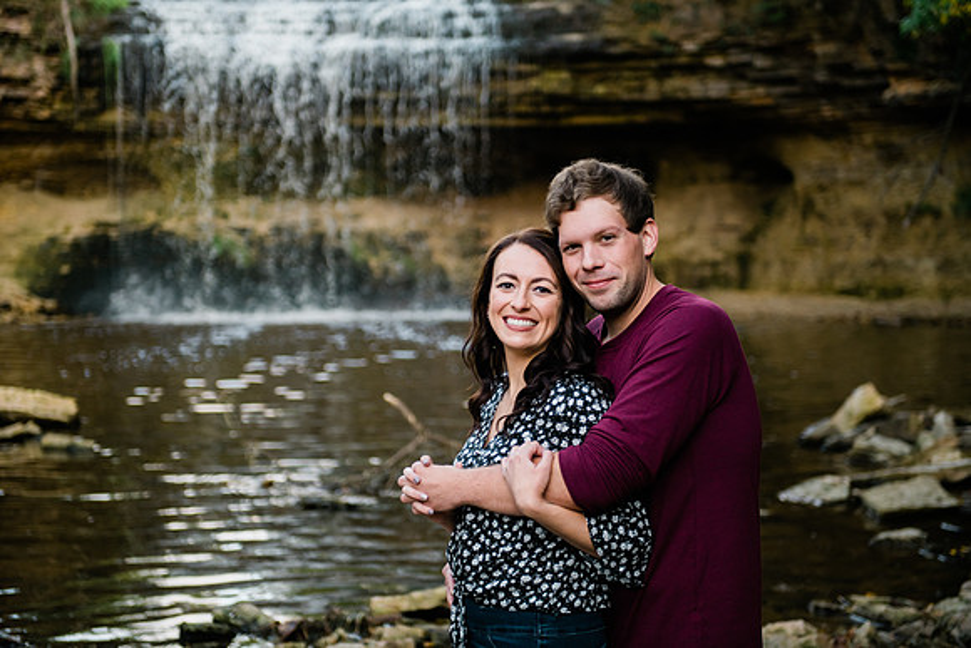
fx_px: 1714
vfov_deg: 21.4
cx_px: 486
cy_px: 324
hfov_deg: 31.6
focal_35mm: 64
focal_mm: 62
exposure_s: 1/500
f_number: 2.8
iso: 400
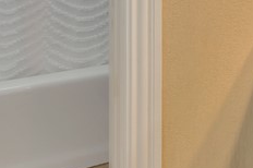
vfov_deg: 16.0
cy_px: -111
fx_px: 526
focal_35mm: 75
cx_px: 328
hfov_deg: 23.8
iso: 100
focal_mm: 16
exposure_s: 1/2.5
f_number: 7.1
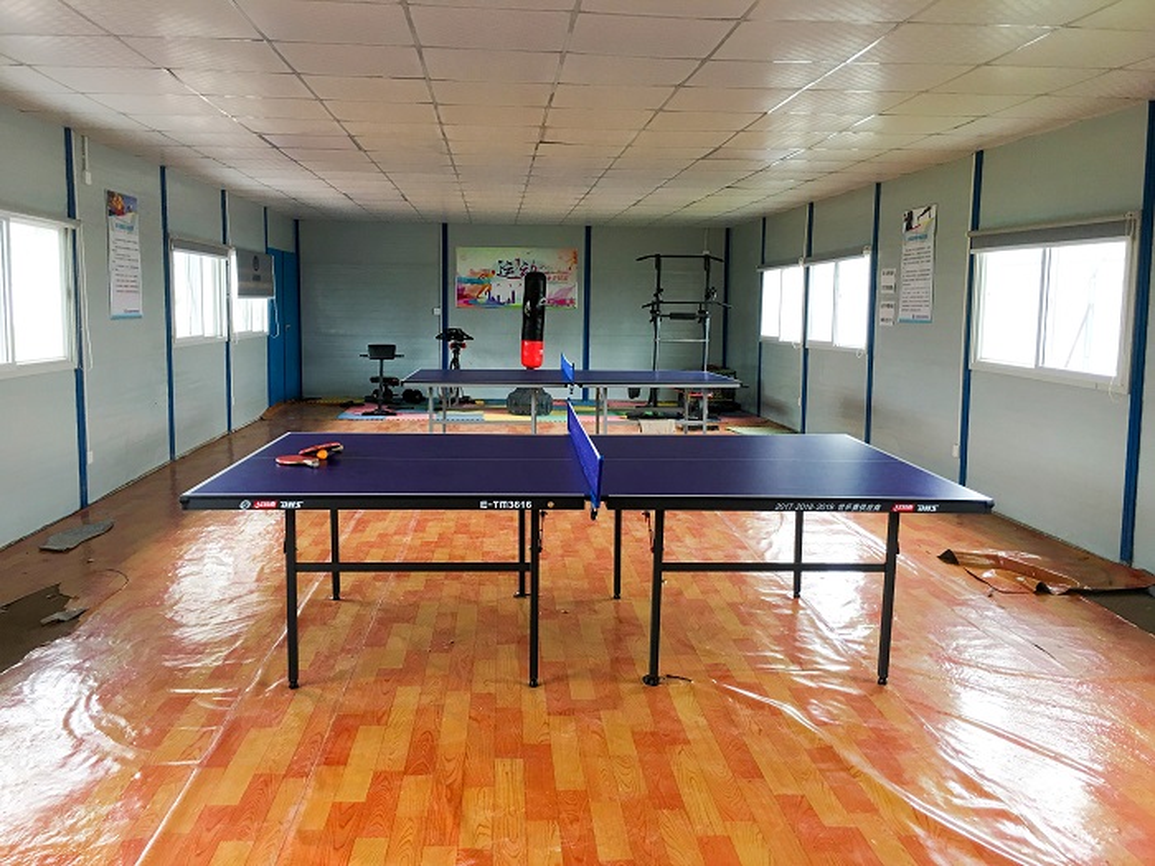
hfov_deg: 61.7
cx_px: 578
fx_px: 968
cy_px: 433
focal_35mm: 29
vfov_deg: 48.2
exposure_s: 1/33
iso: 32
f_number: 2.2
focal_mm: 4.15
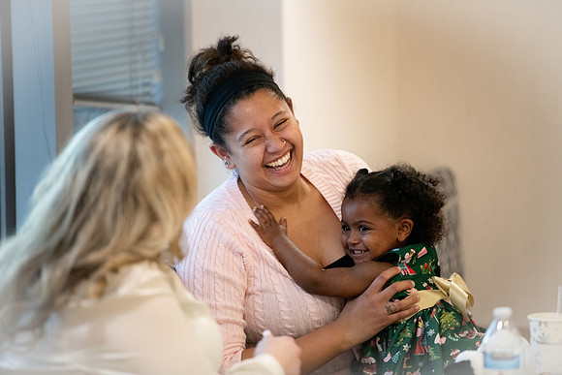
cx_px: 281
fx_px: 3123
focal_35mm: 200
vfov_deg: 6.9
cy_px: 188
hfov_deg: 10.3
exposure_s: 1/500
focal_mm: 200
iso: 2500
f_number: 2.8
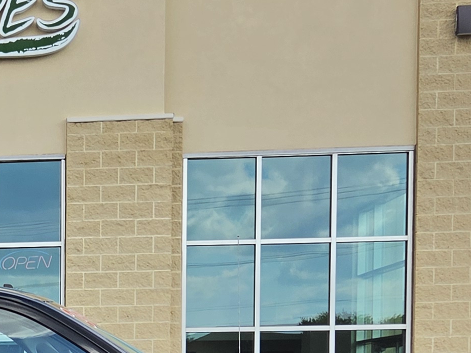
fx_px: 1347
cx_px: -185
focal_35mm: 99
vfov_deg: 14.4
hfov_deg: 18.1
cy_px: 439
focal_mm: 5.4
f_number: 1.8
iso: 80
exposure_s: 1/3657
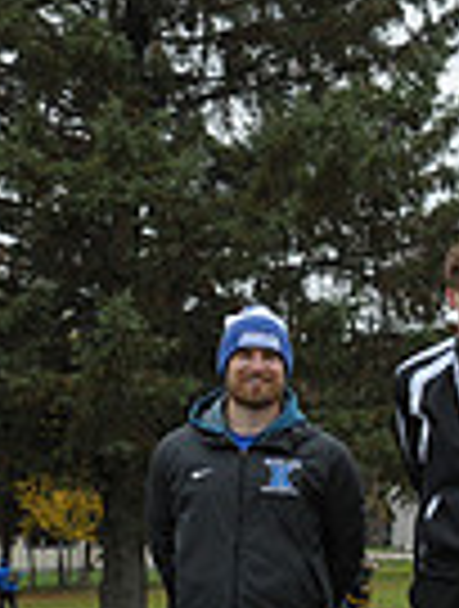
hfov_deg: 9.2
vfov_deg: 14.0
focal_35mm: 140
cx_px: 1197
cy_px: 383
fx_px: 2464
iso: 2500
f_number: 7.1
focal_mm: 34
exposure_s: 1/800
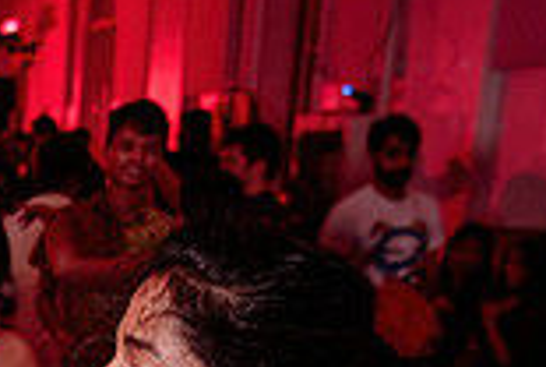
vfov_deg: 13.4
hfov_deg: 18.9
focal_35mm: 96
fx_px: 1459
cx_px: -254
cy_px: 559
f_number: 3.2
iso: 800
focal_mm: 24
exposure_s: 1/60
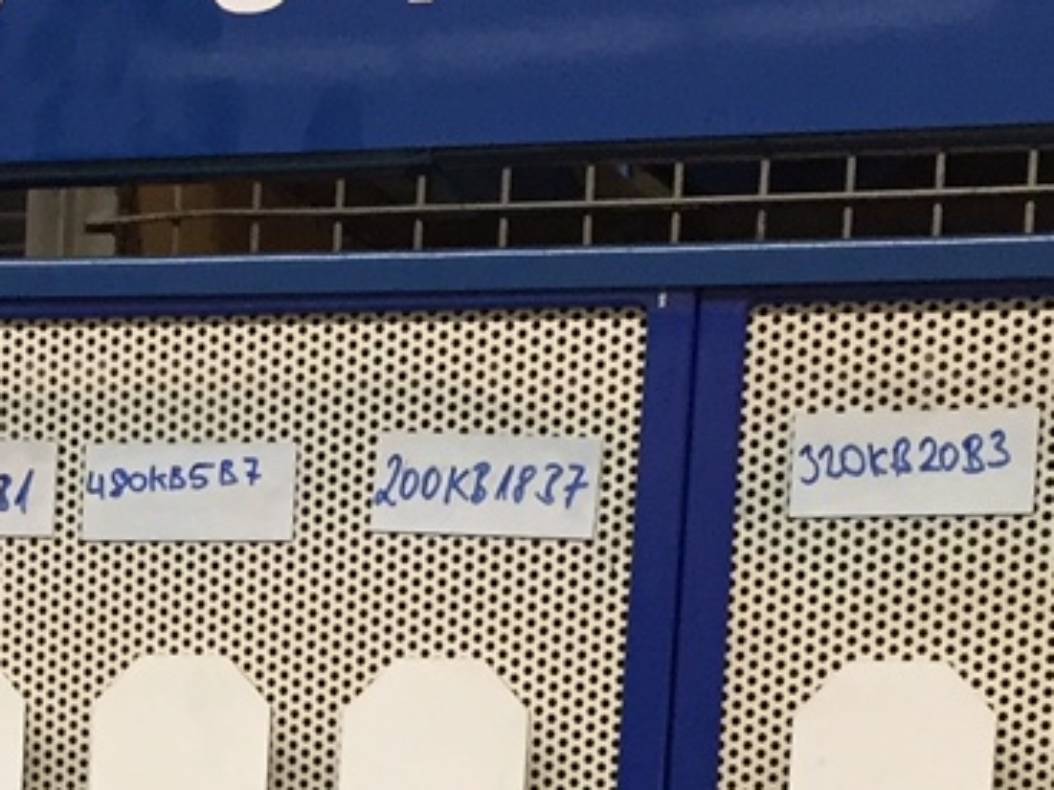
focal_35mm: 129
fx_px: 3927
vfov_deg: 10.8
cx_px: 80
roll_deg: -2.5
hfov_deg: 15.1
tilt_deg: -6.0
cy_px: 1402
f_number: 2.2
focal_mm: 4.15
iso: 64
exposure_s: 1/33
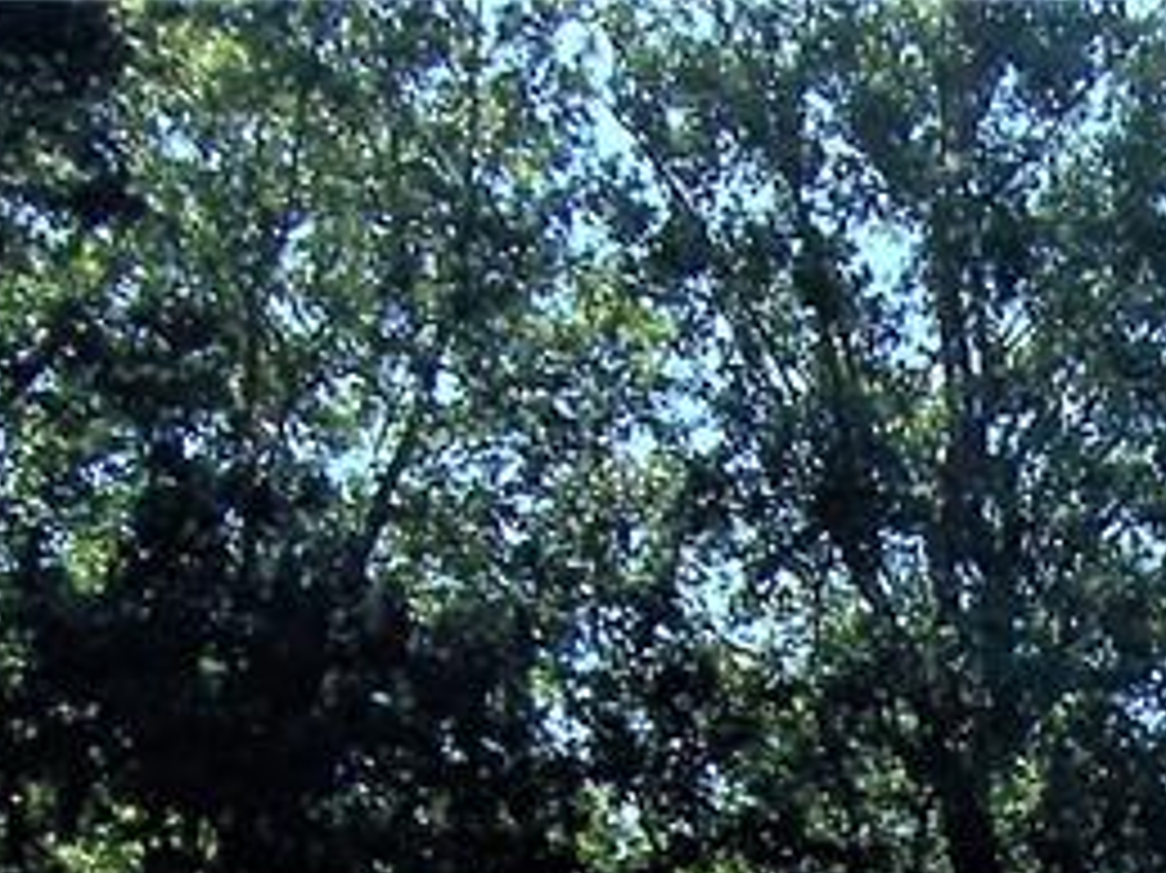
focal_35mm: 91
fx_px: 3064
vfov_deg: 13.8
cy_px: 1724
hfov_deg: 19.3
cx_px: 1657
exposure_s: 1/250
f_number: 5.6
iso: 64
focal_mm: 3.8
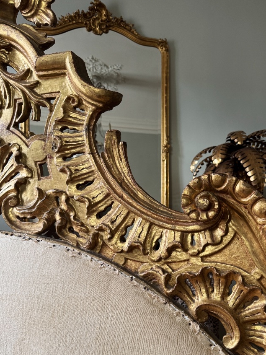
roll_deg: -0.9
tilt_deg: -1.3
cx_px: 170
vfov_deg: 52.8
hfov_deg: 41.4
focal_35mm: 34
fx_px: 348
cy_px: 240
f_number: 1.78
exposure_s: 1/65
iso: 200
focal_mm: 6.76
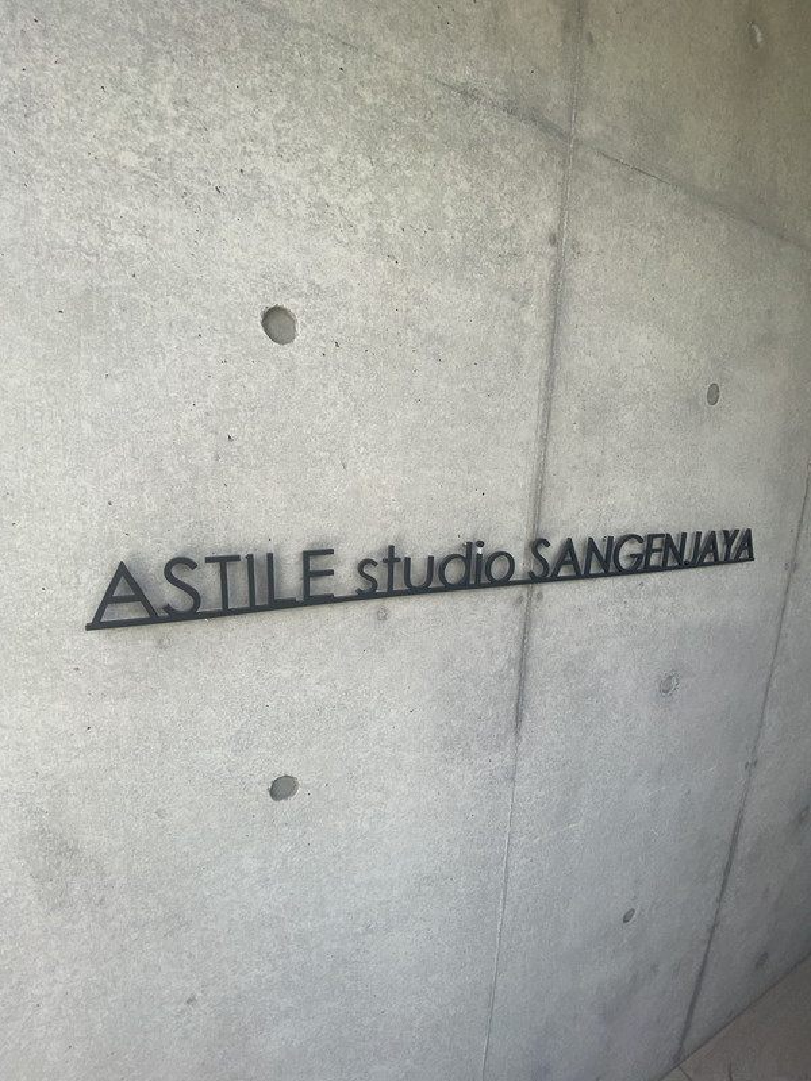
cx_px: 406
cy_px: 540
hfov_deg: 89.9
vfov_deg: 106.2
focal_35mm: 13
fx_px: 406
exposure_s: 1/158
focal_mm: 1.54
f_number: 2.4
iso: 20
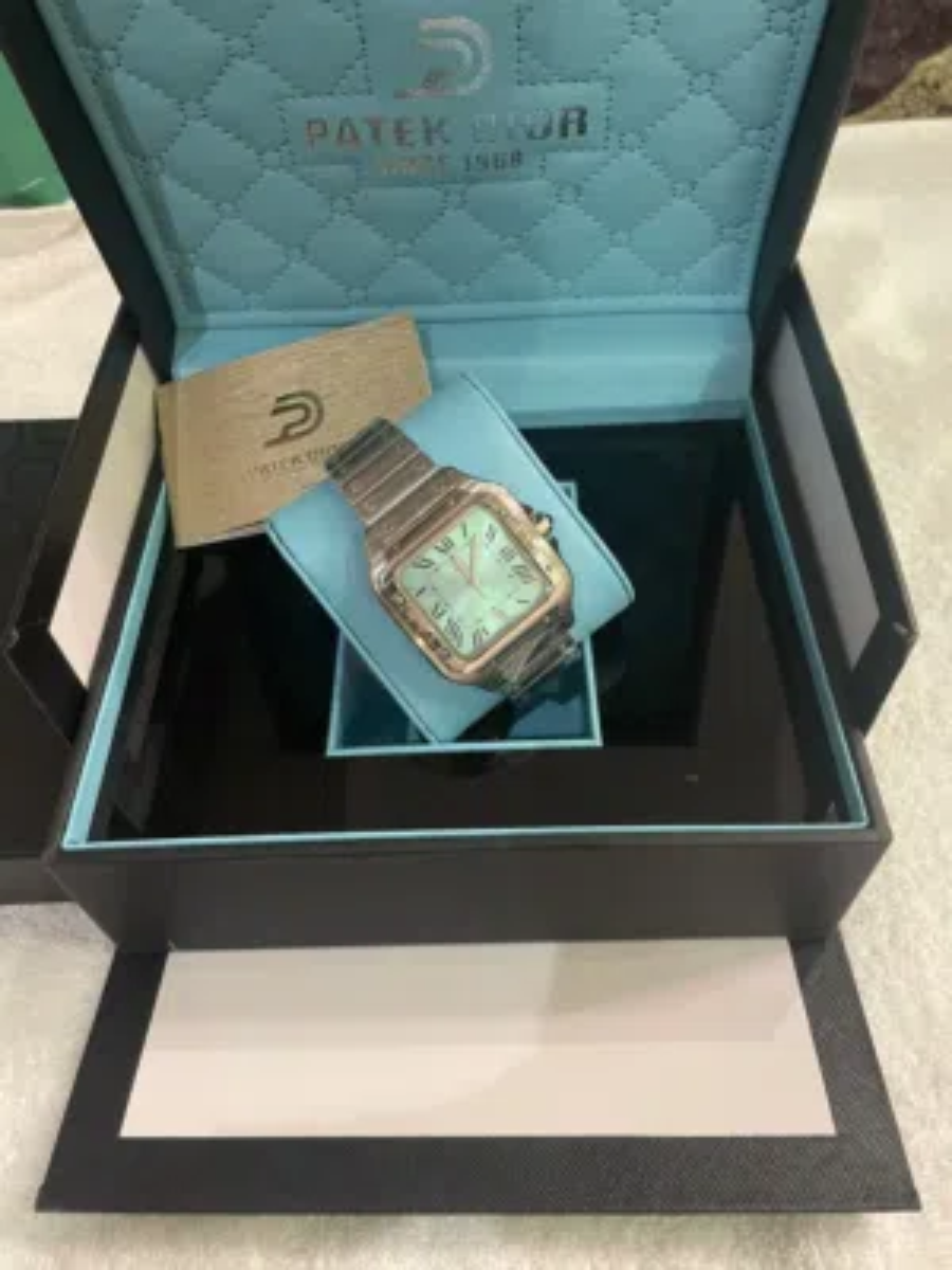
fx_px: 953
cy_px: 635
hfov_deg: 53.1
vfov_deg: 67.3
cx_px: 476
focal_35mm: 26
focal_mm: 4.2
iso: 320
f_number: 1.6
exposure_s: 1/50
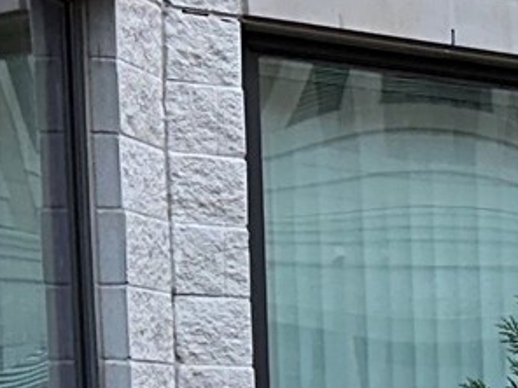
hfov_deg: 8.9
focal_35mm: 166
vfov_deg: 8.8
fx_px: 2484
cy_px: 540
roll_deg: +0.4
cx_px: 1713
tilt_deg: -2.1
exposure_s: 1/357
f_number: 1.78
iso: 50
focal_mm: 6.86
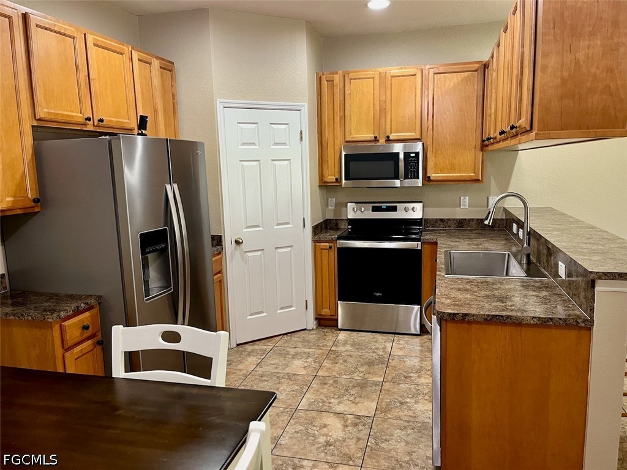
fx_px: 471
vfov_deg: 53.1
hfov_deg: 67.3
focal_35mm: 26
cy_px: 235
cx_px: 314
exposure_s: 1/60
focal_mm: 5.1
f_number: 1.6
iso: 200
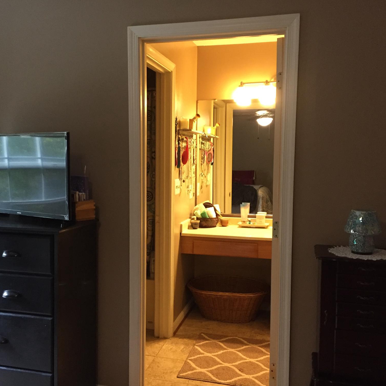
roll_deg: -0.9
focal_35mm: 35
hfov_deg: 47.1
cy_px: 192
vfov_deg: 47.2
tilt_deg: -2.8
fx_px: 442
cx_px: 172
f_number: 2.2
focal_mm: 4.15
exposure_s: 1/30
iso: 200
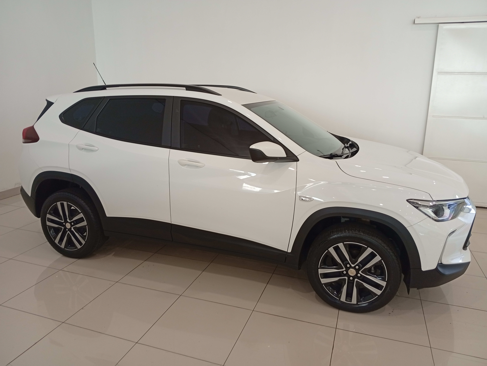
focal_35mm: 27
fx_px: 380
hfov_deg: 65.2
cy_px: 183
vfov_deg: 51.5
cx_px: 244
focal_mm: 3.98
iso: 165
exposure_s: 1/60
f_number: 1.8
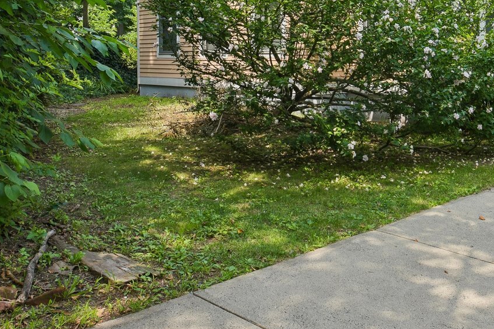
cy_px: 42
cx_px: 345
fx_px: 563
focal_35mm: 41
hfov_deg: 46.4
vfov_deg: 31.3
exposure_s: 1/400
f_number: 11
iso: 400
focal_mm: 17
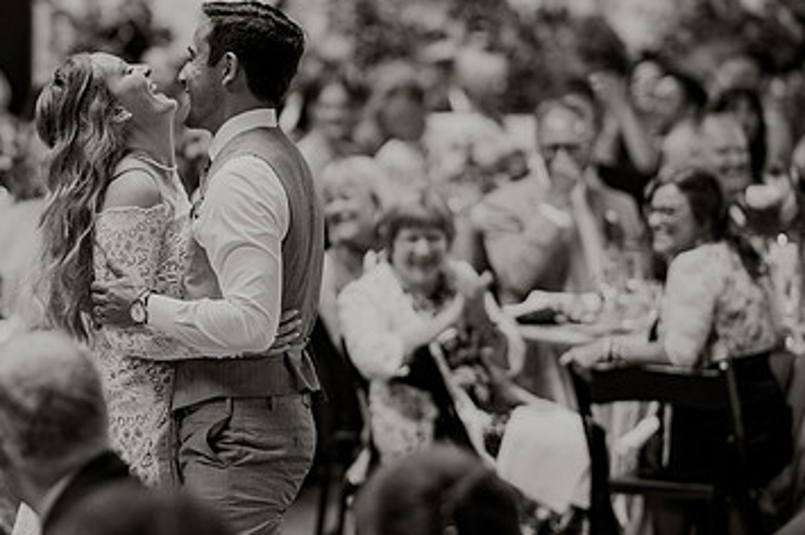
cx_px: 161
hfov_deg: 11.4
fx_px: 4021
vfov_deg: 7.6
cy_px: 134
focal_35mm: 180
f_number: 2
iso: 125
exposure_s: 1/160
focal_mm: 105
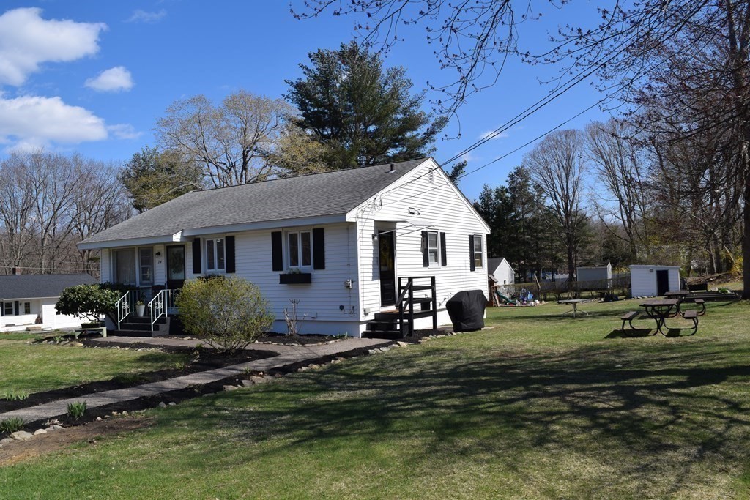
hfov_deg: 67.4
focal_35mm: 27
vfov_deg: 47.9
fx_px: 563
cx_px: 375
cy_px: 250
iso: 200
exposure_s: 1/400
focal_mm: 18
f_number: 10
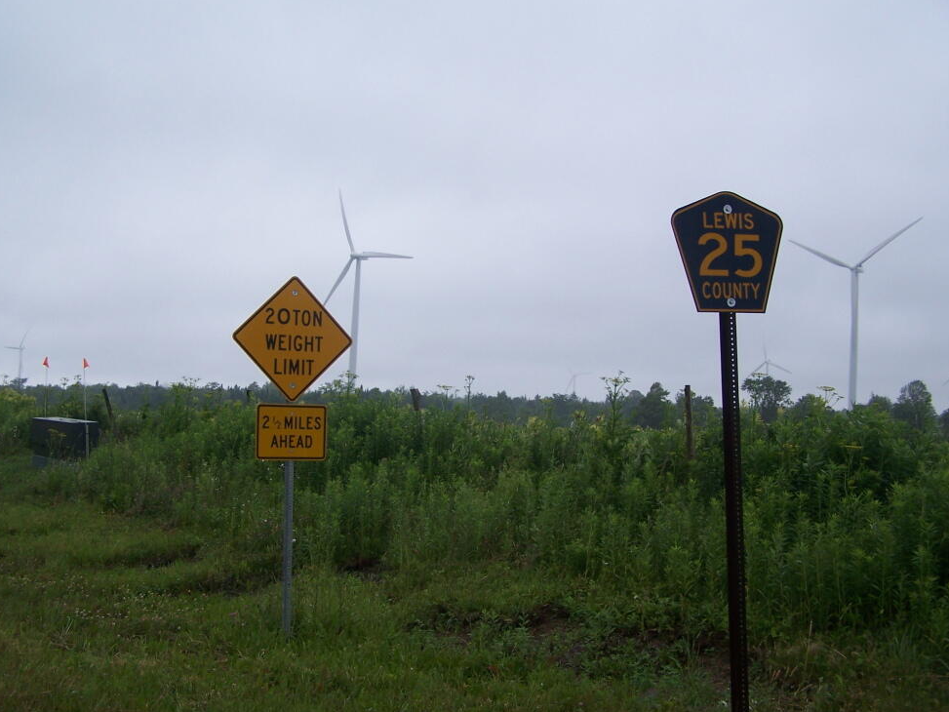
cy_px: 355
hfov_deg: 46.8
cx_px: 456
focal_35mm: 40
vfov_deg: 36.0
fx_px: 1097
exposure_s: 1/200
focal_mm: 6.3
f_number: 2.8
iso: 80
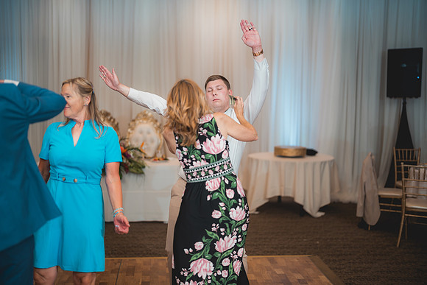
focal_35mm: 50
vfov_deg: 27.0
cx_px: 214
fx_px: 593
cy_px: 142
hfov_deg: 39.6
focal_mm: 50
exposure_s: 1/250
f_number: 1.2
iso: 80
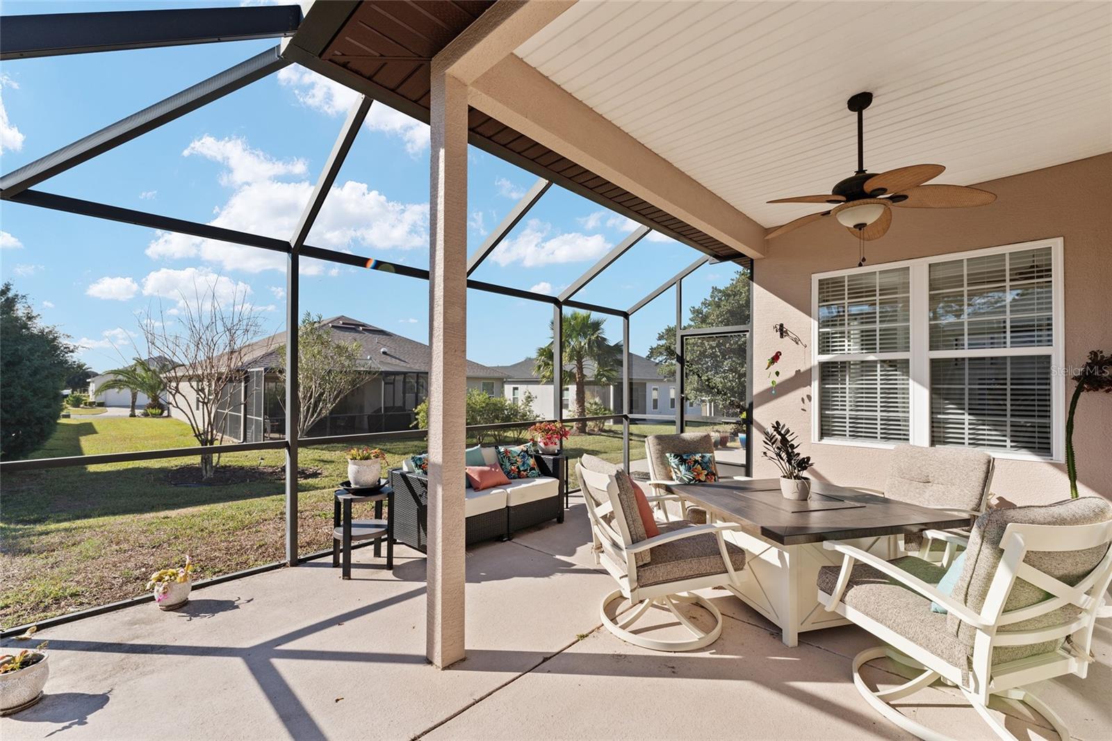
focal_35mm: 14
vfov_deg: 81.2
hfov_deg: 104.3
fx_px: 432
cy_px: 370
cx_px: 556
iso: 100
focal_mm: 14
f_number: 8
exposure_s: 1/200
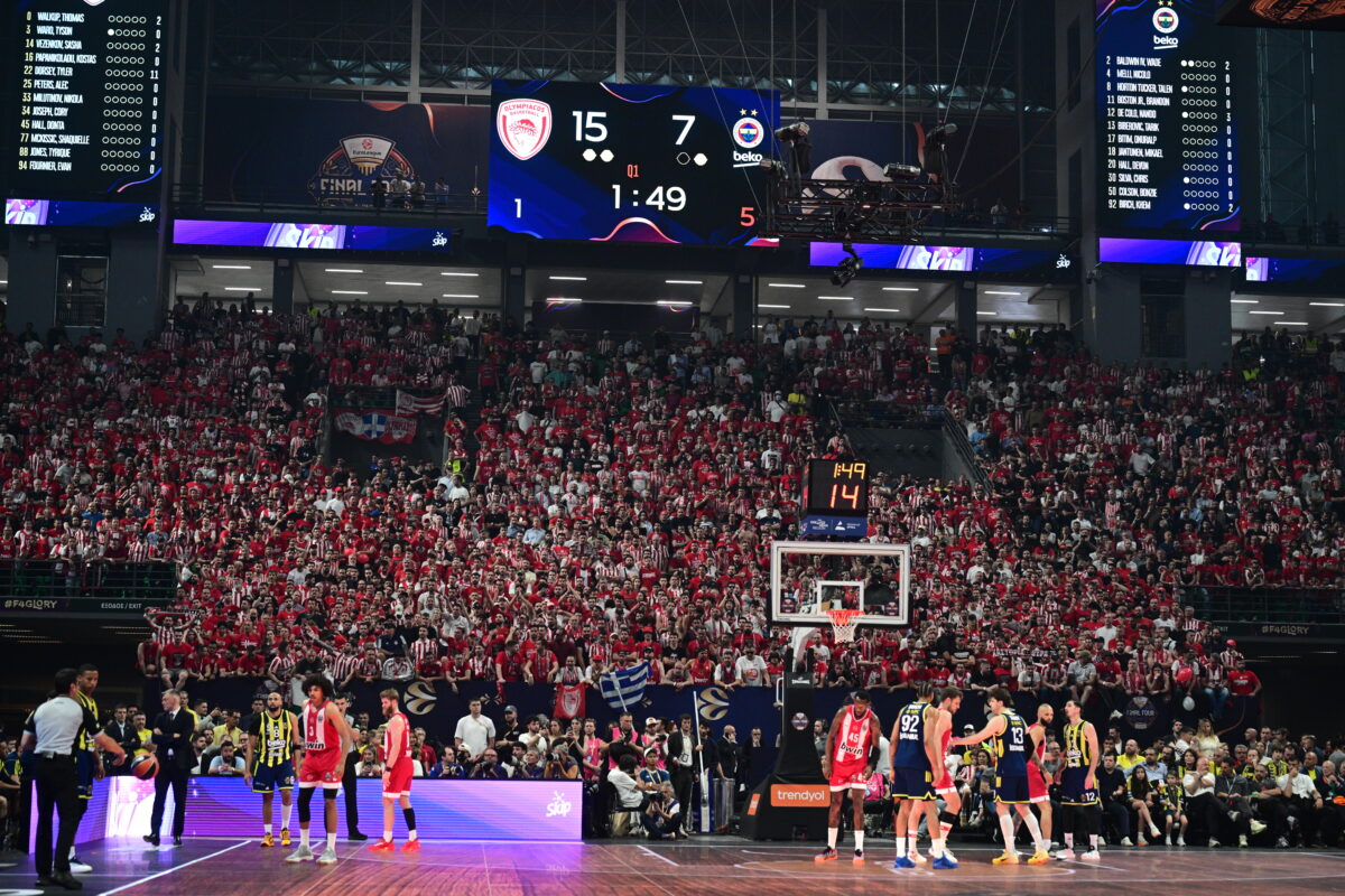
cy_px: 448
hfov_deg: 34.5
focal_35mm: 58
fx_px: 2167
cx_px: 672
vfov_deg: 23.4
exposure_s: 1/400
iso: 2500
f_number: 3.2
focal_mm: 58
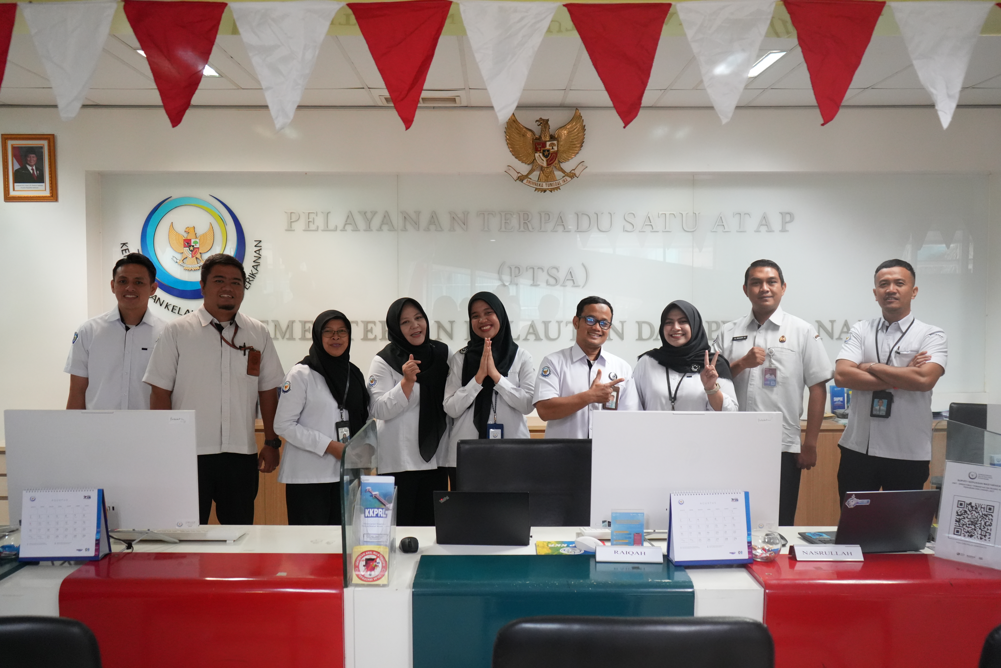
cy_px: 334
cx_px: 500
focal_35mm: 32
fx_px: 890
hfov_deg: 58.7
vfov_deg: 41.1
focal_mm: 32
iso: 6400
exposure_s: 1/320
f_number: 4
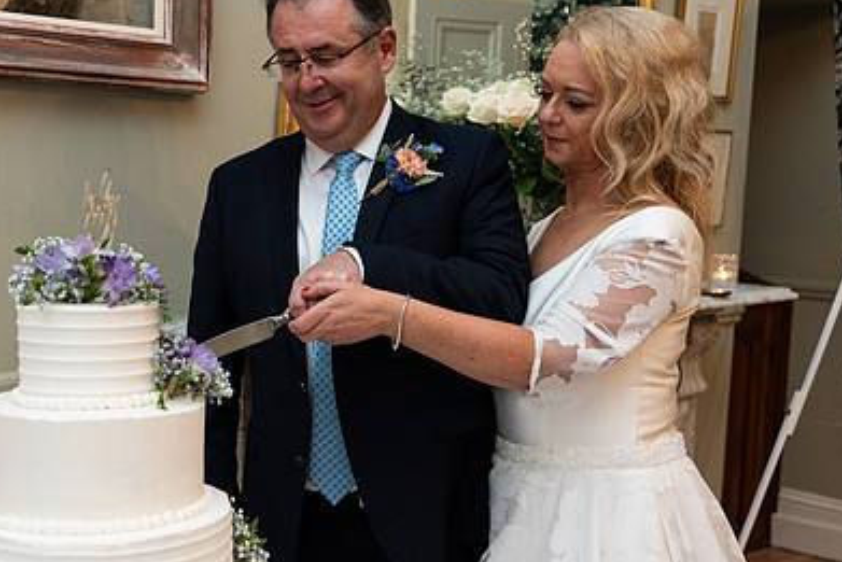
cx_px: 271
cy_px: 326
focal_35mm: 49
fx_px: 1146
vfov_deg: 27.5
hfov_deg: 39.8
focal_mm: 33
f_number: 3.5
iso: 2500
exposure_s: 1/200
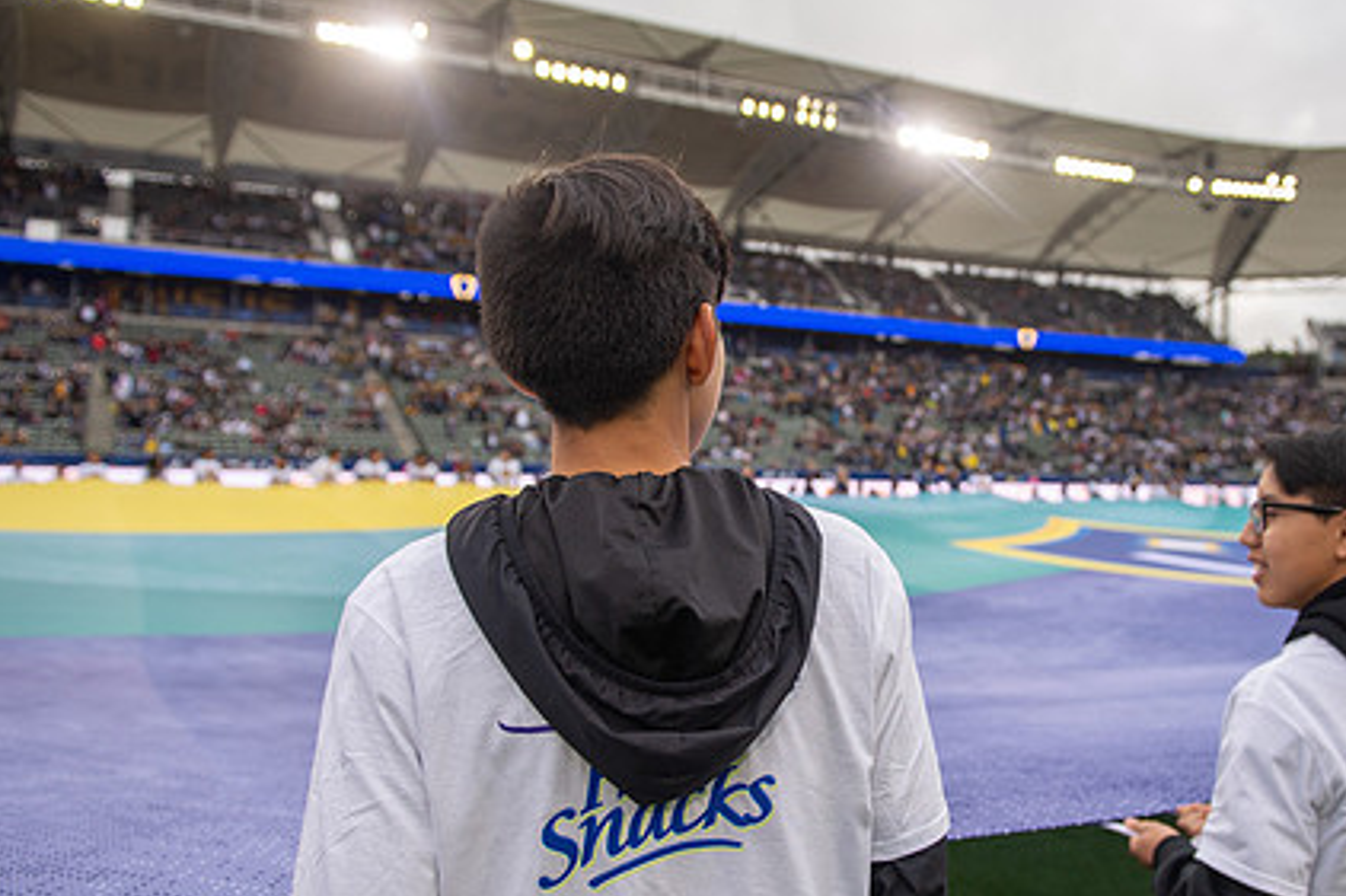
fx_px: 1233
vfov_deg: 39.9
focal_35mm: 33
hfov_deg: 56.5
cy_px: 474
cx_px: 845
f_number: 3.5
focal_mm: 24
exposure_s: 1/800
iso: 500
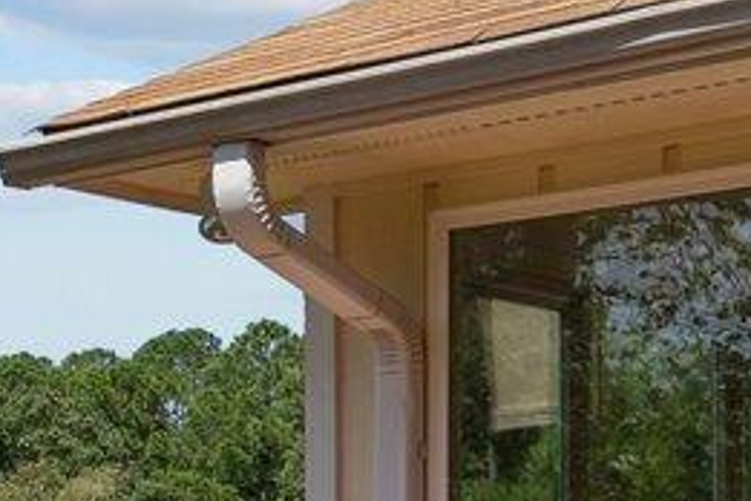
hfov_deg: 17.9
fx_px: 2295
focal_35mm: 110
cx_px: -101
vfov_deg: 11.9
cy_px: 759
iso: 100
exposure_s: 1/200
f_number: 8
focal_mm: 14
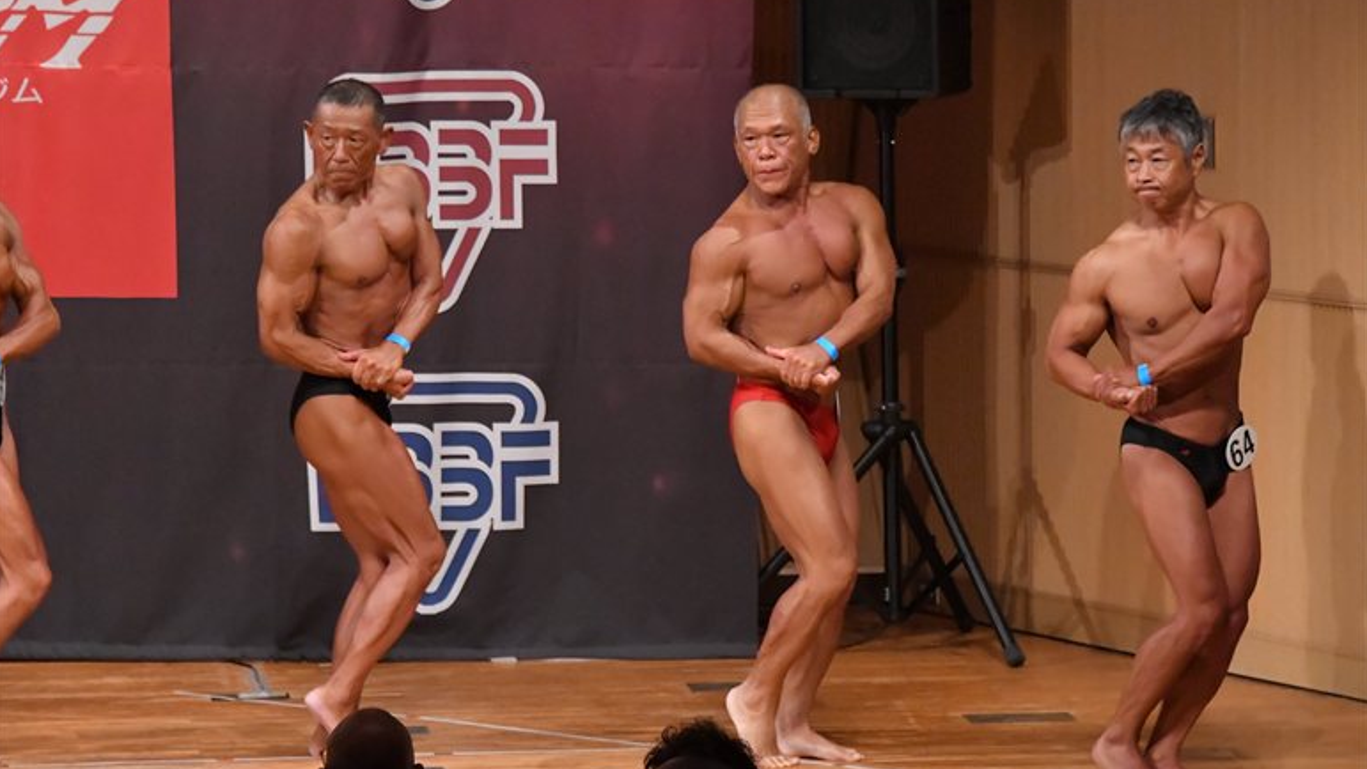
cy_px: 404
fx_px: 10296
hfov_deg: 7.6
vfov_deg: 4.3
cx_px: 682
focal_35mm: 284
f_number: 5.6
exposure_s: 1/400
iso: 9000
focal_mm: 180
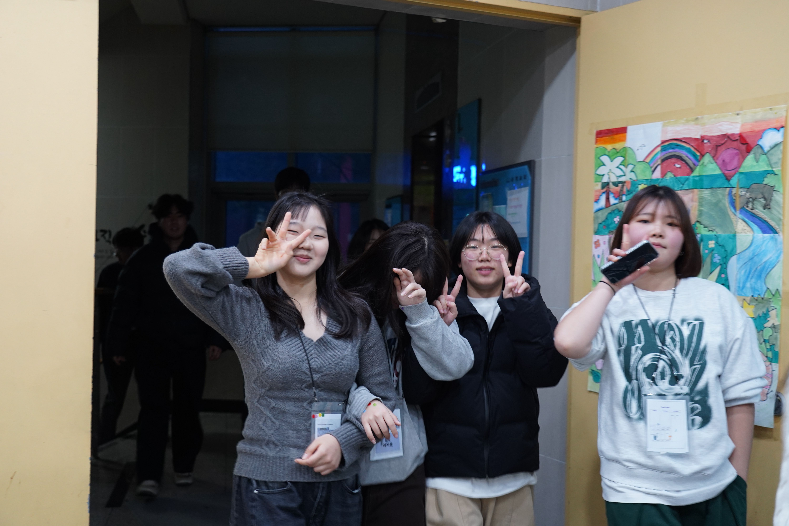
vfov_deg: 29.2
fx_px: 1008
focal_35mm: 46
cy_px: 263
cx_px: 394
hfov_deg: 42.7
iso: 1250
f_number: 4
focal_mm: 46
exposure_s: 1/50
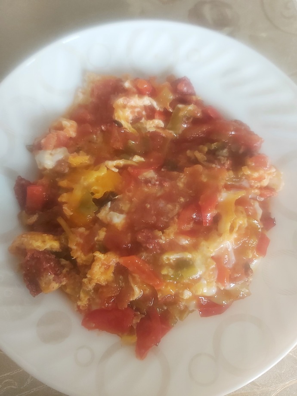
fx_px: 297
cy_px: 198
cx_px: 148
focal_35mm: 26
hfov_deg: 53.1
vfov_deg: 67.3
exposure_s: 1/60
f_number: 1.7
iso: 250
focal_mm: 3.92
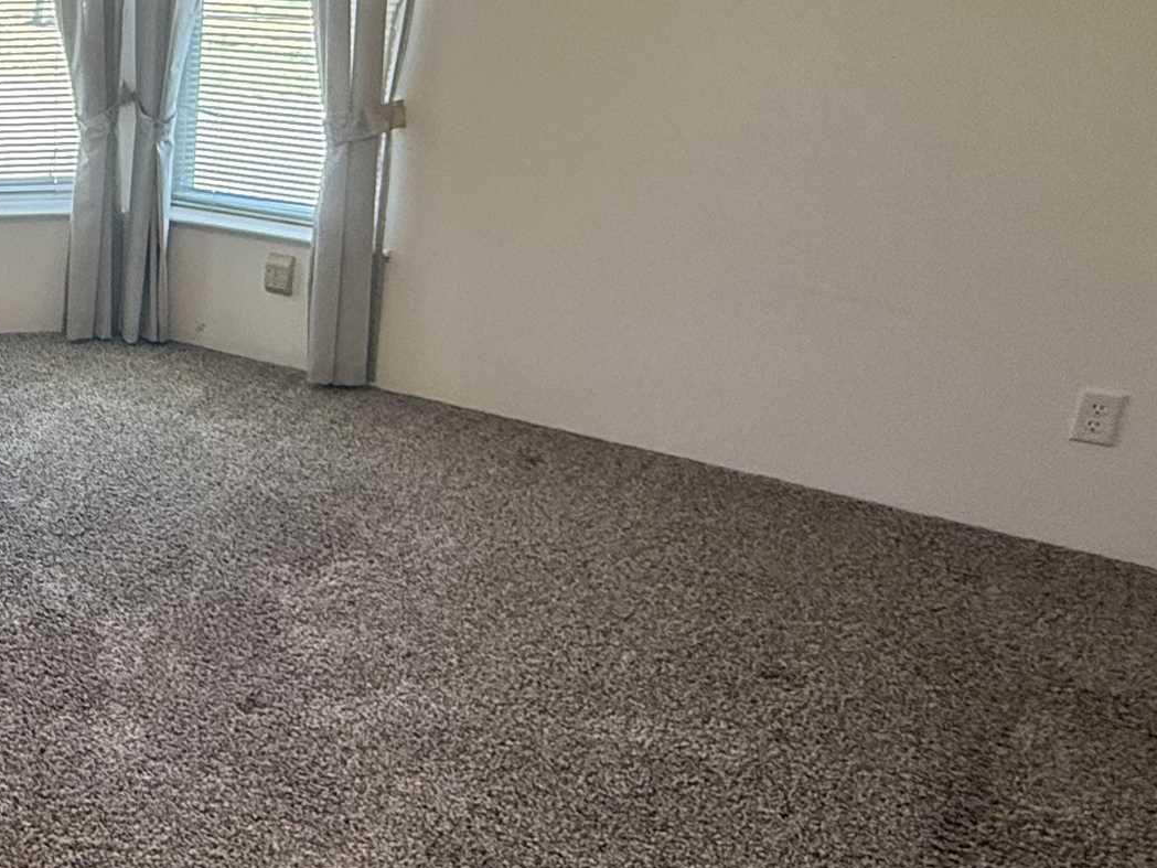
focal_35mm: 41
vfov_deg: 35.1
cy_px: 424
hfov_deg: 39.9
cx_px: -17
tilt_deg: -21.8
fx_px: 1371
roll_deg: +0.8
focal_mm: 2.22
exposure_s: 1/120
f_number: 2.2
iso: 250
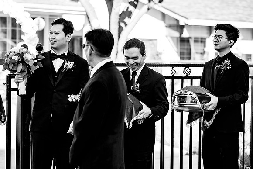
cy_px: 81
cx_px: 108
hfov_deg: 20.9
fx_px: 687
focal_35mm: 98
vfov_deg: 14.0
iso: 250
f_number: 2
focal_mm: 56
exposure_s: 1/1250
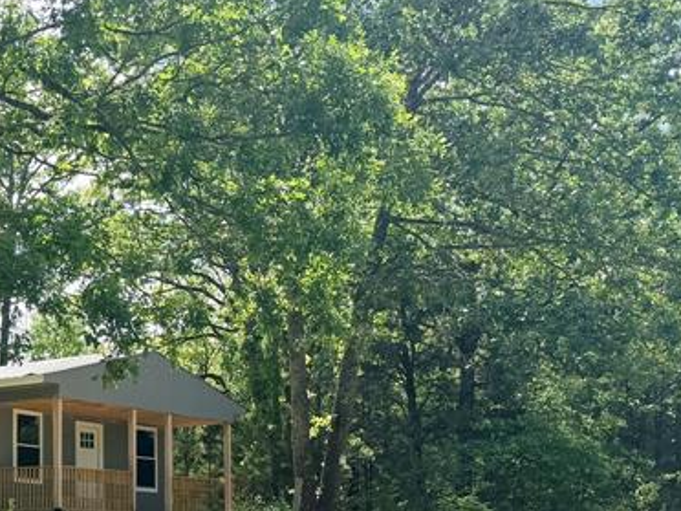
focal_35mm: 66
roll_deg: -0.3
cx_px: -104
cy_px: 454
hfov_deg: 26.6
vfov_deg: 21.8
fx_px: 1298
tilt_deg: +4.4
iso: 100
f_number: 1.78
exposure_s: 1/2611
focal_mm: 6.76
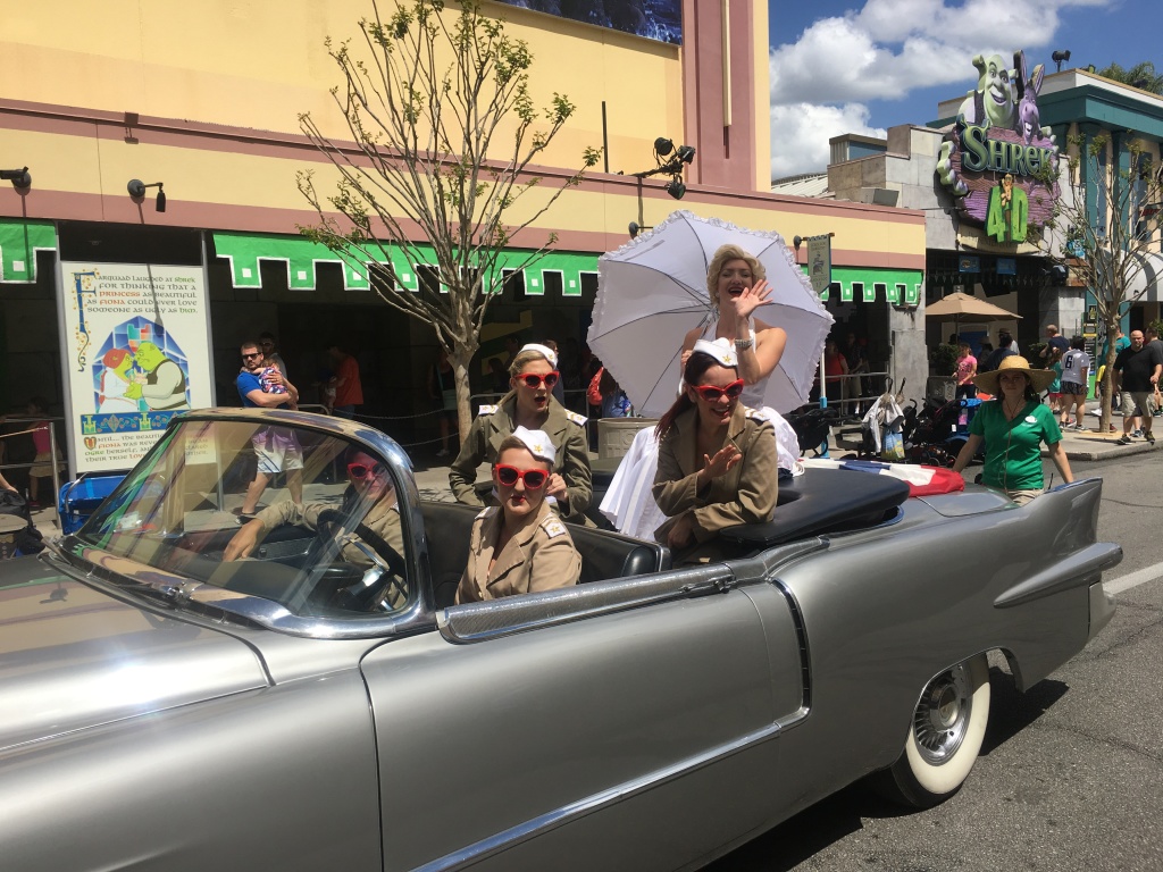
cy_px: 436
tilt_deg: -4.7
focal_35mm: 29
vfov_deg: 48.2
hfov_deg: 61.7
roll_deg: +4.7
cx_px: 582
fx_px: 974
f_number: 2.2
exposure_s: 1/2481
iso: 25
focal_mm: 4.15
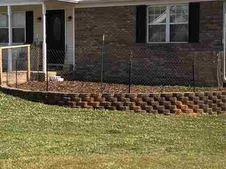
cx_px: 124
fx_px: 516
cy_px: 68
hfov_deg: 24.7
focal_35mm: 79
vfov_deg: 18.6
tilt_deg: -2.7
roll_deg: -0.7
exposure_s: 1/1799
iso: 20
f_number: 1.8
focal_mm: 3.99
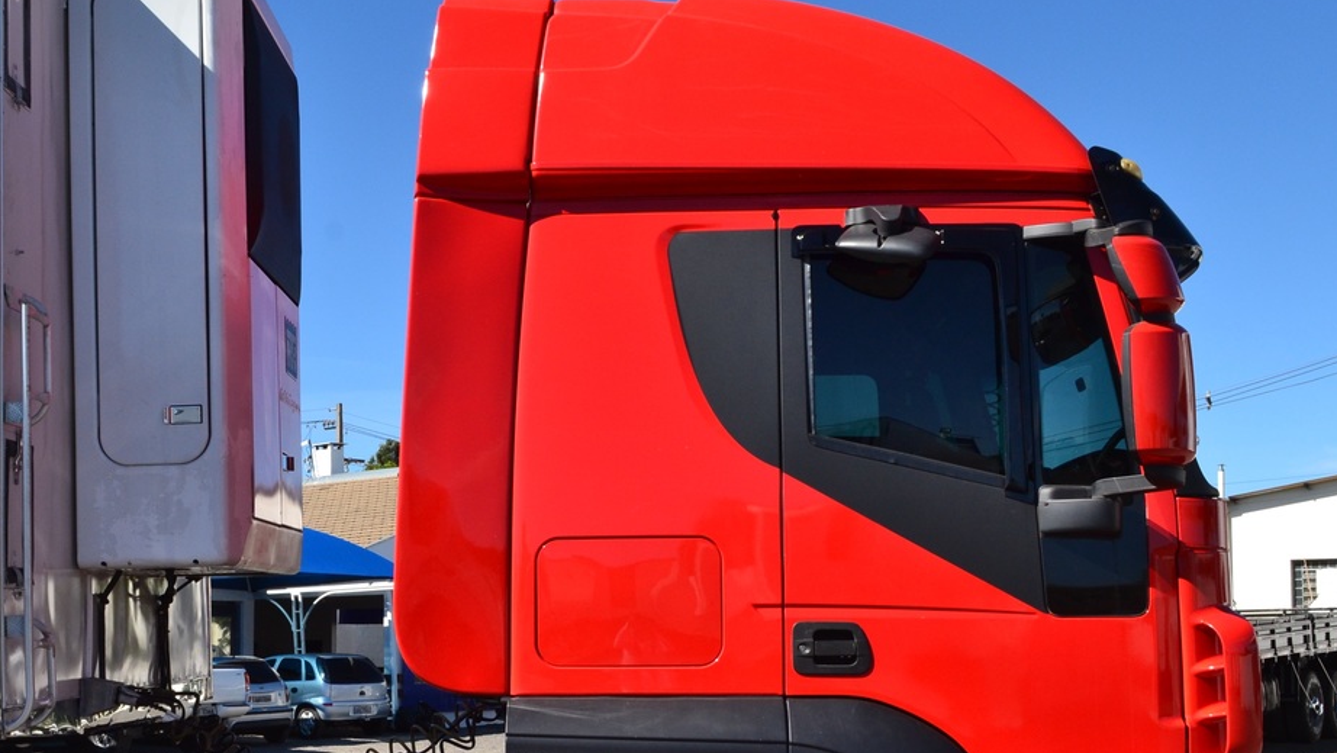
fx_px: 1702
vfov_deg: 24.7
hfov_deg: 42.6
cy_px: 546
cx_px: 521
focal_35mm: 48
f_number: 11
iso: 400
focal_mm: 22
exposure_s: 1/400
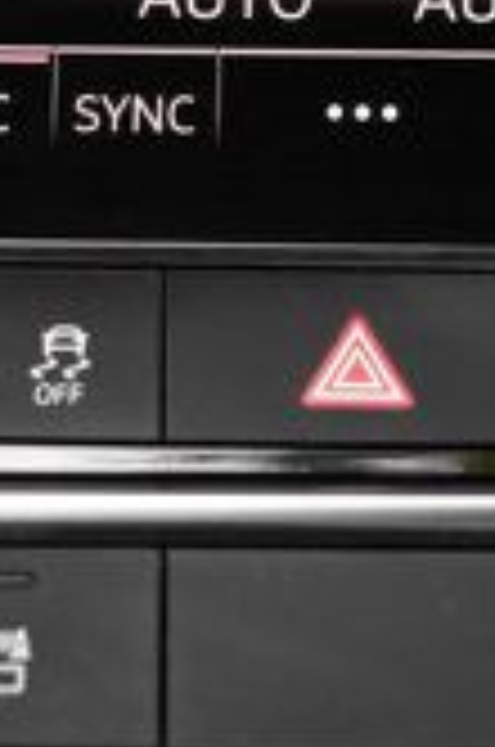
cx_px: 428
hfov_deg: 9.1
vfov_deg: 13.5
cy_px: 29
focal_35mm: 150
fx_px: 3106
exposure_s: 1/200
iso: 640
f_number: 4
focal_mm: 38
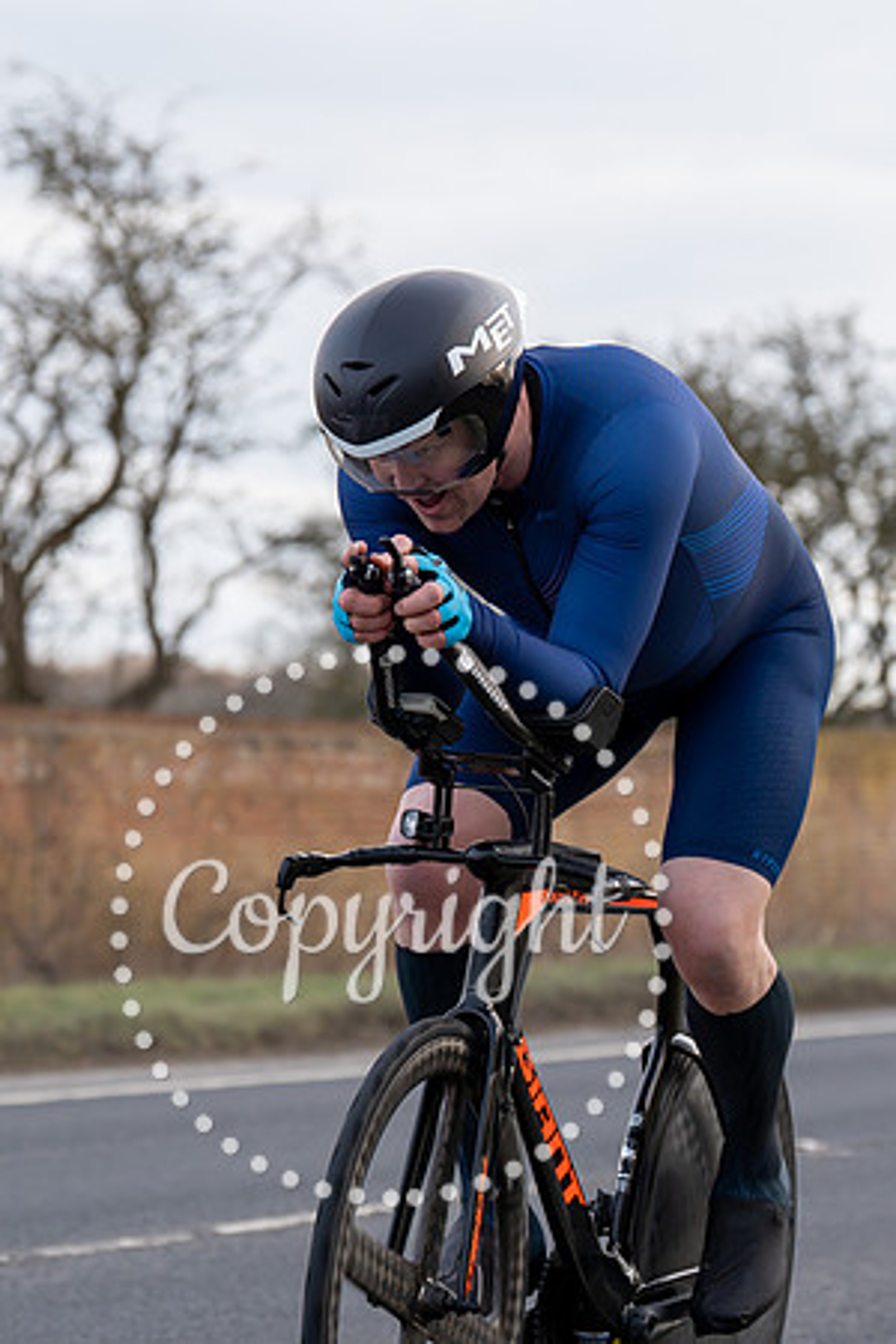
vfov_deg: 13.1
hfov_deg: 8.7
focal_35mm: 157
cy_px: 570
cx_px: 597
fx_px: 5873
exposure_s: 1/800
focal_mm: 91
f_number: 4
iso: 160
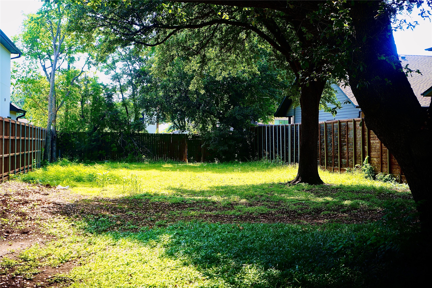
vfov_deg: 25.8
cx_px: 216
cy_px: 144
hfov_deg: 37.9
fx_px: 630
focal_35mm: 52
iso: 100
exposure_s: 1/125
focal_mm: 35
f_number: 5
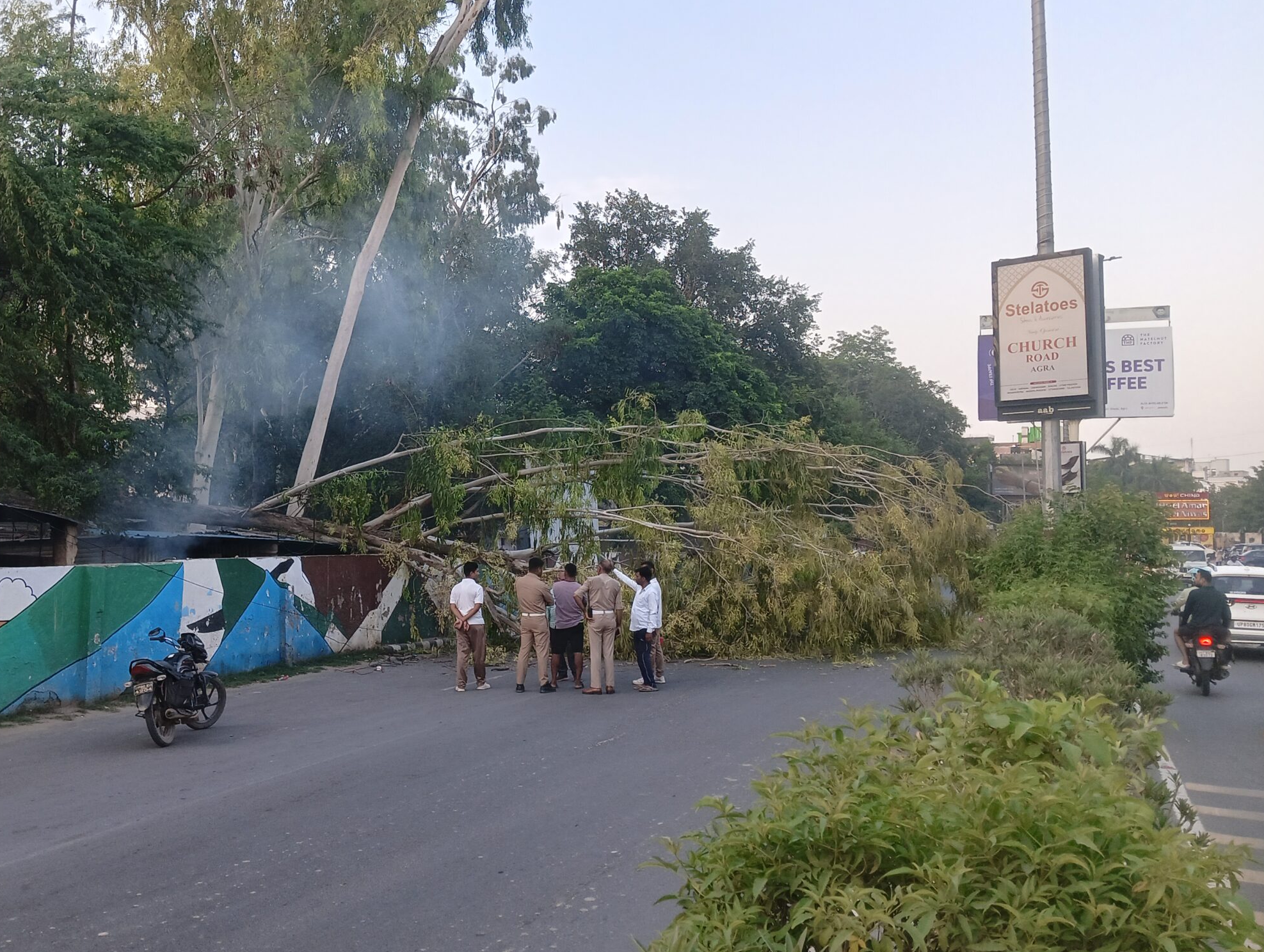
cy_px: 461
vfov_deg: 40.8
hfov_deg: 51.9
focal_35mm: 35
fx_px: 1280
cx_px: 464
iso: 80
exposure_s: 1/100
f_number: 1.8
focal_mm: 4.05
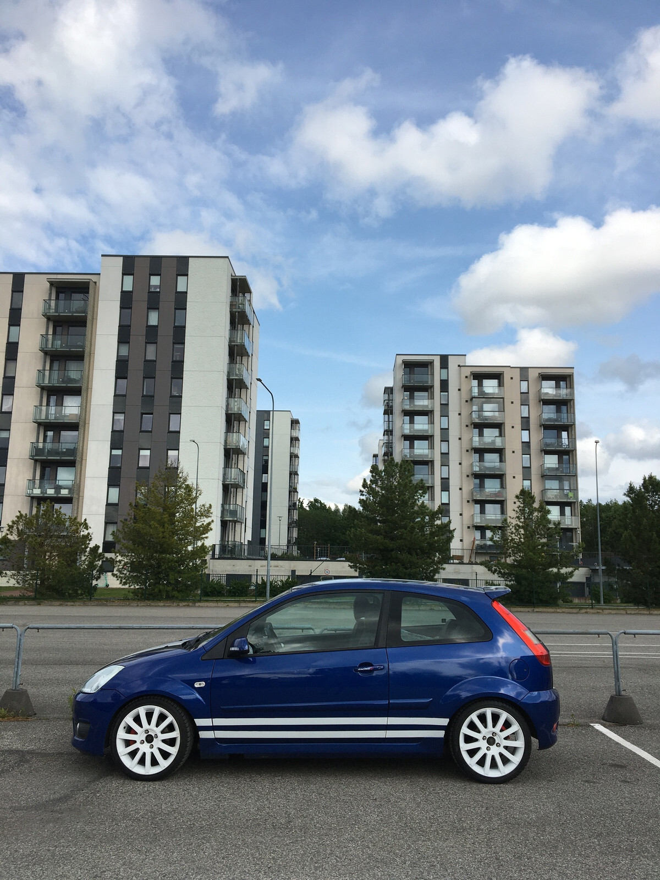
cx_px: 330
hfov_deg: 48.2
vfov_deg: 61.7
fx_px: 737
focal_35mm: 29
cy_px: 440
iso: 25
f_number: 2.2
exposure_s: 1/1637
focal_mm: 4.15
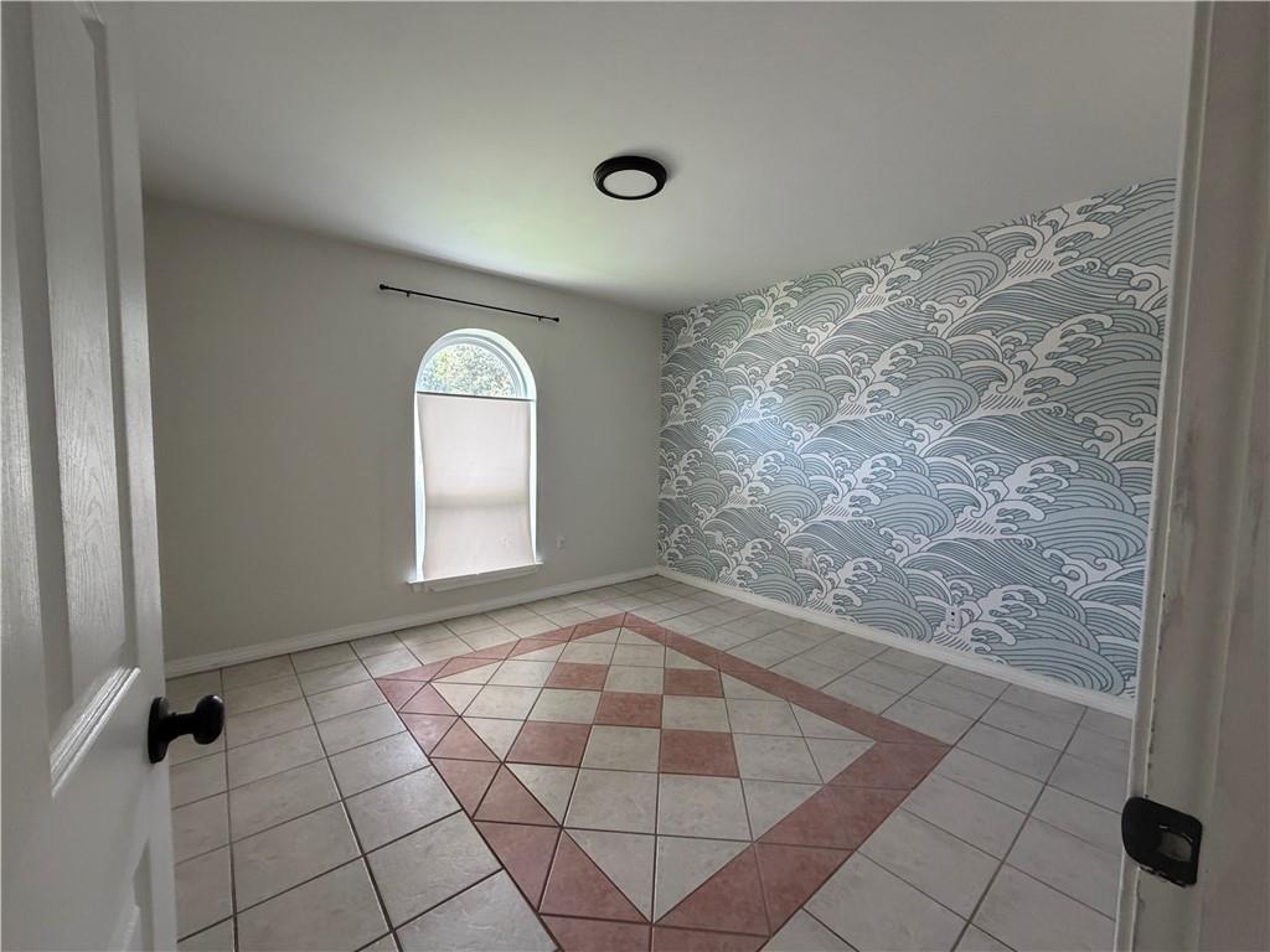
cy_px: 476
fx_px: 514
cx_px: 635
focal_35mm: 14
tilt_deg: -4.1
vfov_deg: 85.7
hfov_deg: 102.1
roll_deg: -0.9
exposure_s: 1/114
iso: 320
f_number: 2.2
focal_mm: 2.22
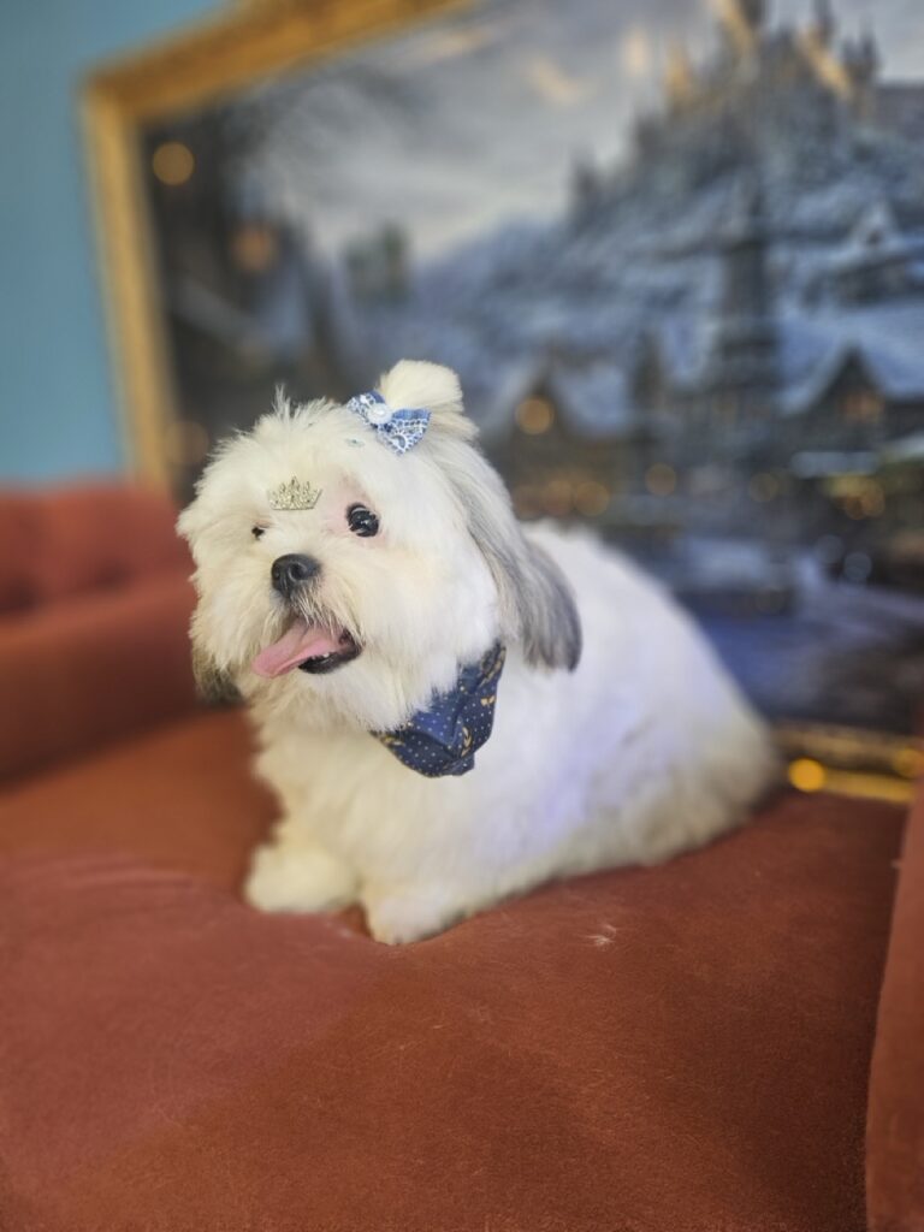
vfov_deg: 73.9
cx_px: 462
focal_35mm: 23
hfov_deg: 58.9
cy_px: 616
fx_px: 819
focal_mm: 5.4
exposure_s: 1/240
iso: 400
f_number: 1.8
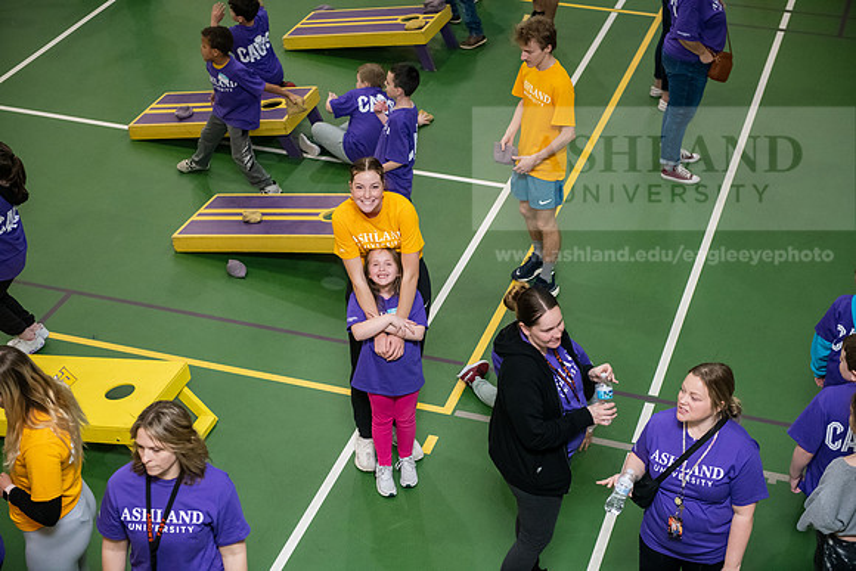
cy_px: 286
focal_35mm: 66
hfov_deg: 30.5
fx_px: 1570
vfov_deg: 20.6
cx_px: 428
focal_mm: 66
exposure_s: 1/200
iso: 3200
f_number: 3.5
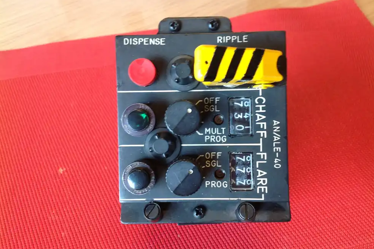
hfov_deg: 51.9
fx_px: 384
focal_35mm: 37
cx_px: 190
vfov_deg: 36.0
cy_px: 122
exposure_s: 1/15
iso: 80
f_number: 2.4
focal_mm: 4.28
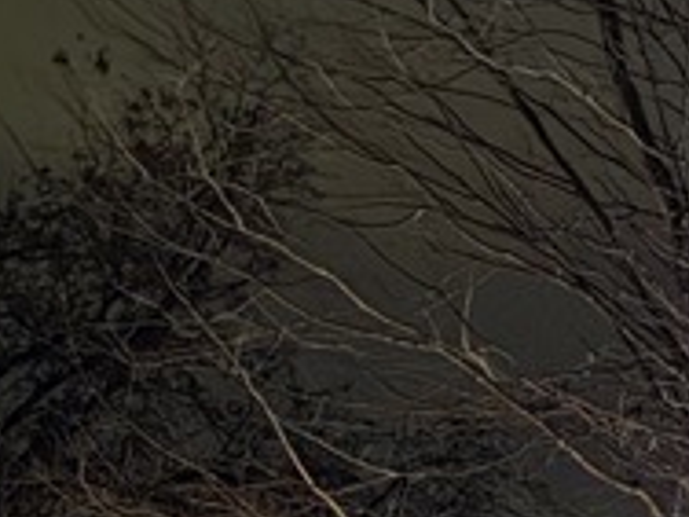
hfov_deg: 9.9
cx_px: 1169
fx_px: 3802
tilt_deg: -2.2
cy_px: 1010
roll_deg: -2.6
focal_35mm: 191
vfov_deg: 7.5
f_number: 1.78
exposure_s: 1/9
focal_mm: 6.76
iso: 1250
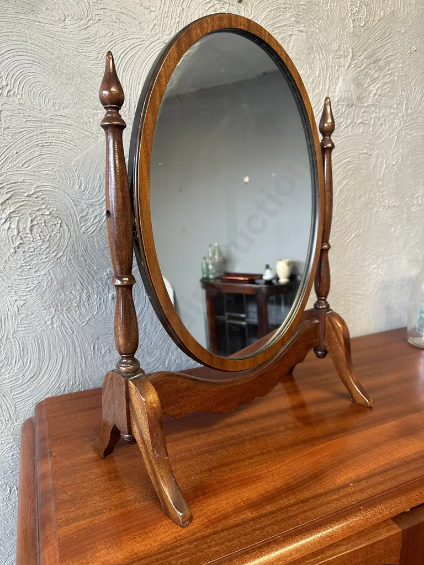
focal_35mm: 24
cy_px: 282
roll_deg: +1.4
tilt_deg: -11.9
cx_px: 212
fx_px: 392
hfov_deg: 56.8
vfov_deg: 71.6
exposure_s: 1/100
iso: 200
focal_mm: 6.86
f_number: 1.78
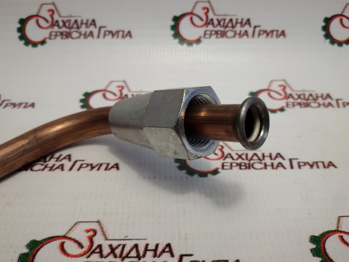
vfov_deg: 45.4
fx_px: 313
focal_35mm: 31
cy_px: 131
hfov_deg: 58.4
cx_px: 174
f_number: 2.4
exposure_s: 1/100
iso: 64
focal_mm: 2.93
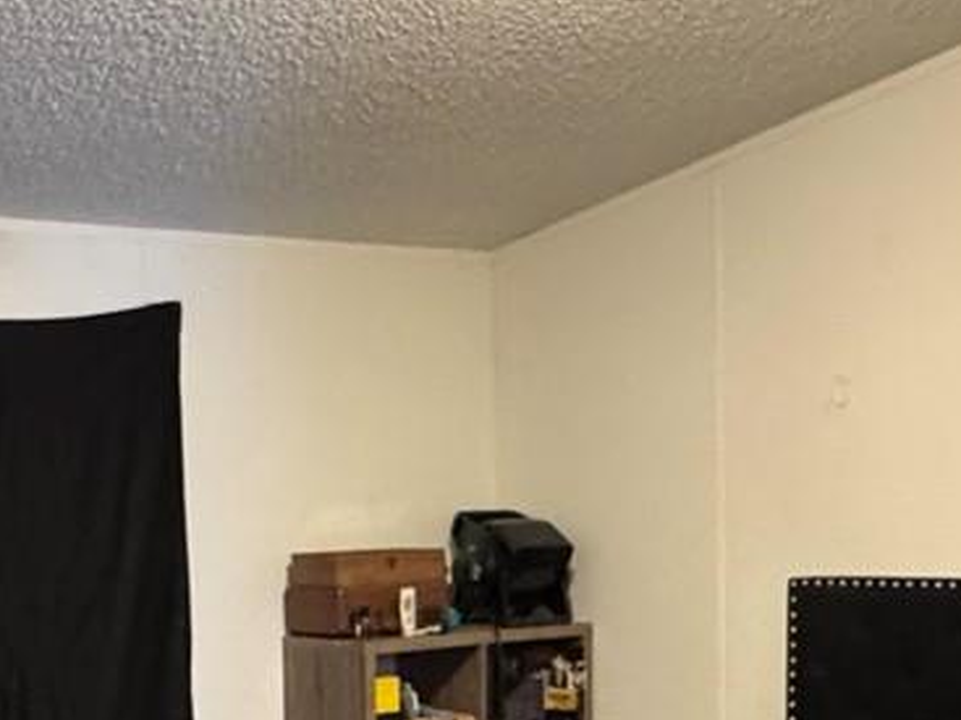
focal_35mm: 61
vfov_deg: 23.1
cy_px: 710
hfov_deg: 31.3
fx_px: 1693
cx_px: 285
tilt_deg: -7.6
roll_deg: +2.3
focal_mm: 2.22
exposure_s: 1/40
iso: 1000
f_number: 2.2
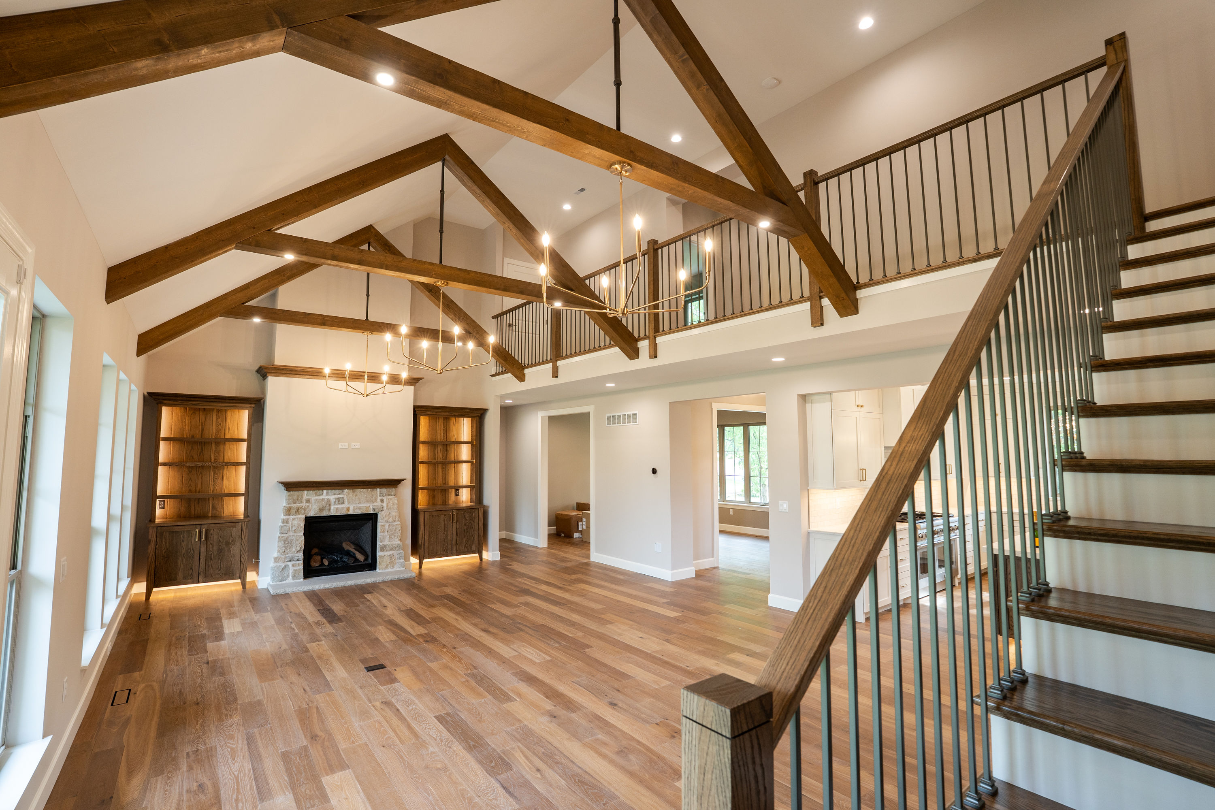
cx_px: 608
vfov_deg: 73.7
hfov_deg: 96.7
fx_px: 540
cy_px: 405
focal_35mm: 16
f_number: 7.1
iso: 400
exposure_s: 1/20
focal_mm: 16
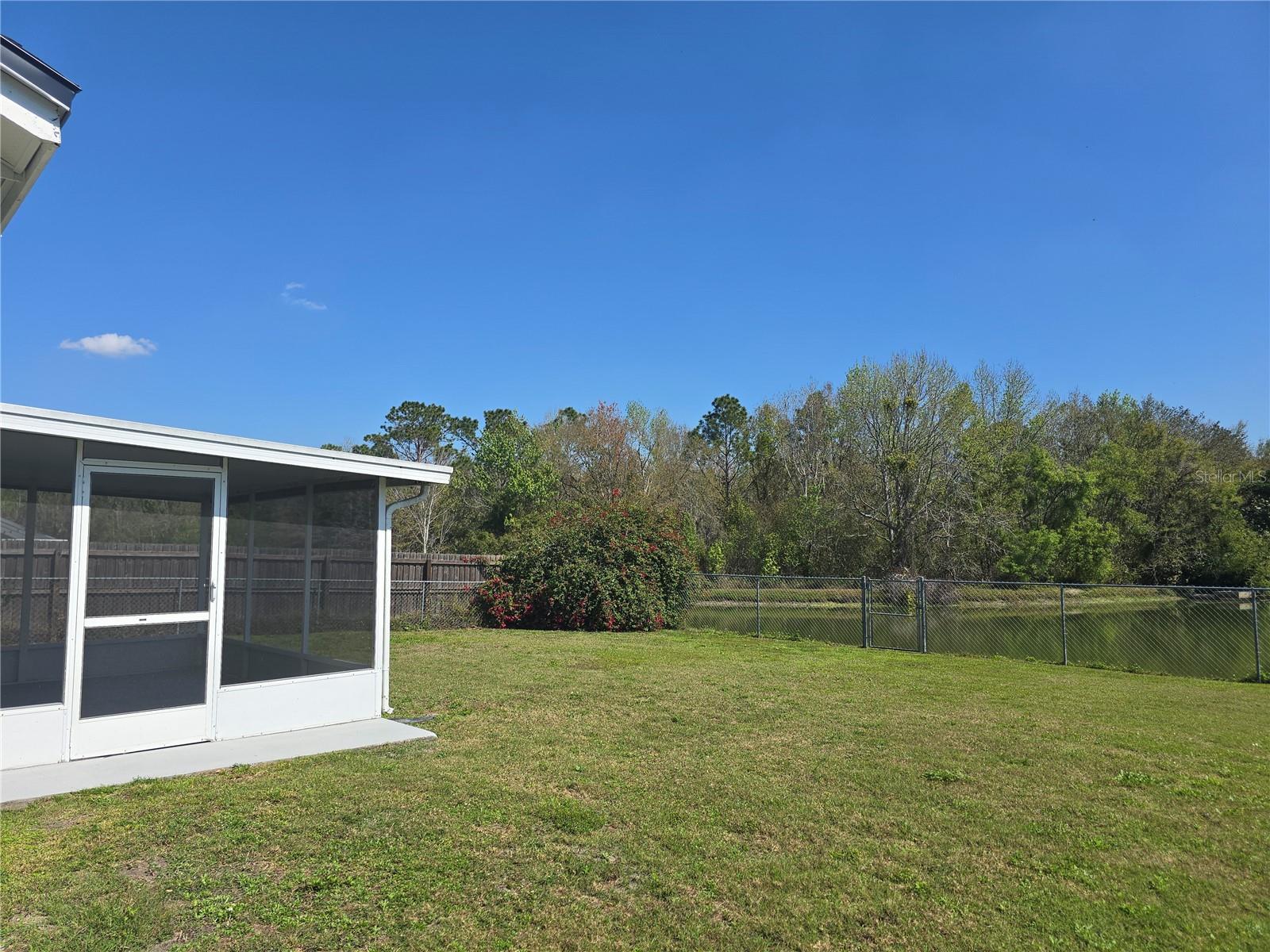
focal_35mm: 23
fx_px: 844
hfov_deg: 73.9
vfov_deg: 58.9
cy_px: 476
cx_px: 635
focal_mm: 6.3
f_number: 1.7
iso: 12
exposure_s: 1/992
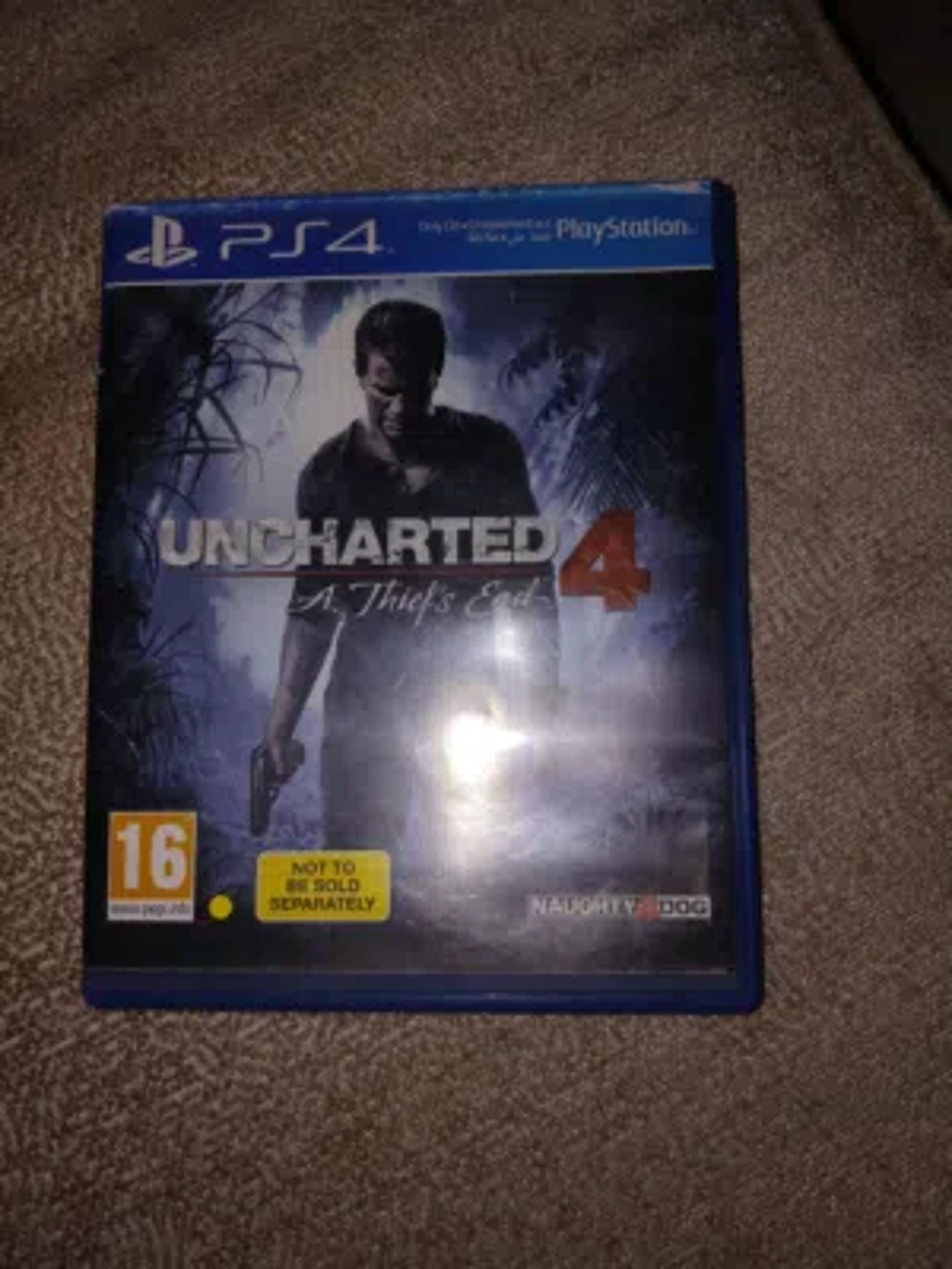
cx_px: 476
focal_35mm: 27
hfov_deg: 51.4
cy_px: 634
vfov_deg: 65.3
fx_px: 990
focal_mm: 3.98
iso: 25
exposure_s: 1/100
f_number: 1.8
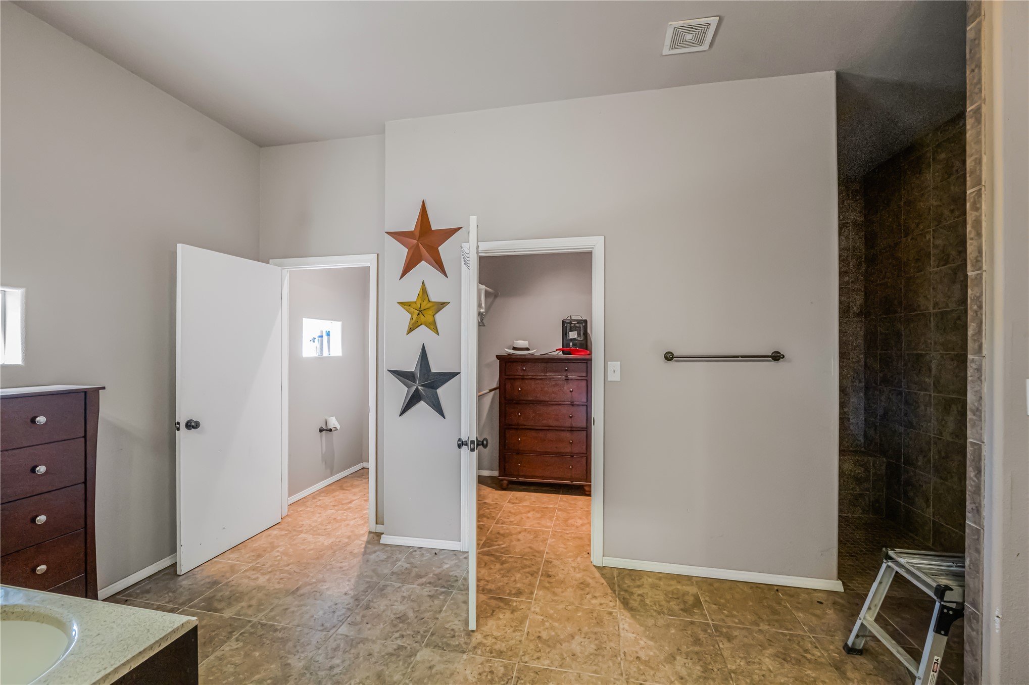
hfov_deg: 104.3
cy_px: 342
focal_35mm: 14
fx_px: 400
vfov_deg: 81.1
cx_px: 514
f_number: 8
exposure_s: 1/100
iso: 6400
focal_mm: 14
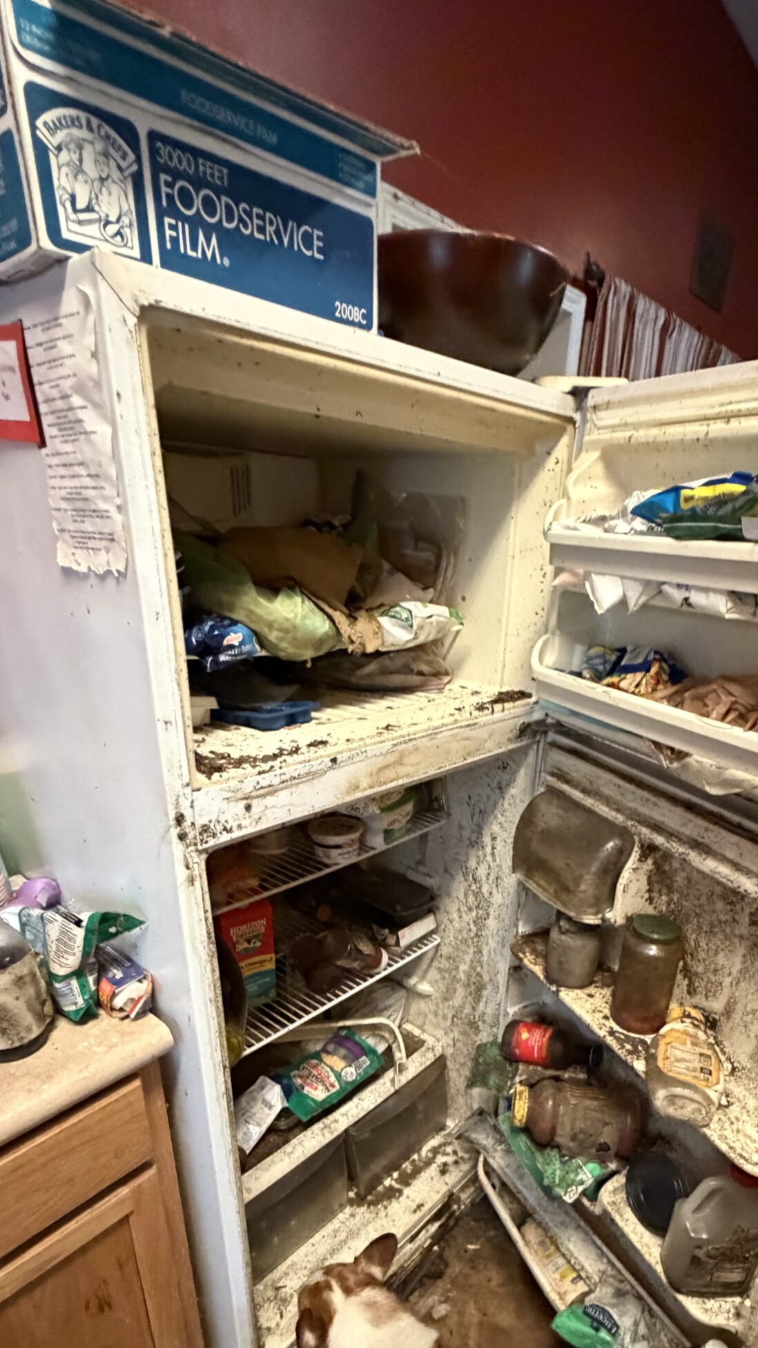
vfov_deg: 84.2
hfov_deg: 55.6
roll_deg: -2.9
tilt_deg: -24.9
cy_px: 876
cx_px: 442
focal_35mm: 20
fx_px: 715
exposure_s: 1/60
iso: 1000
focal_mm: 2.22
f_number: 2.2
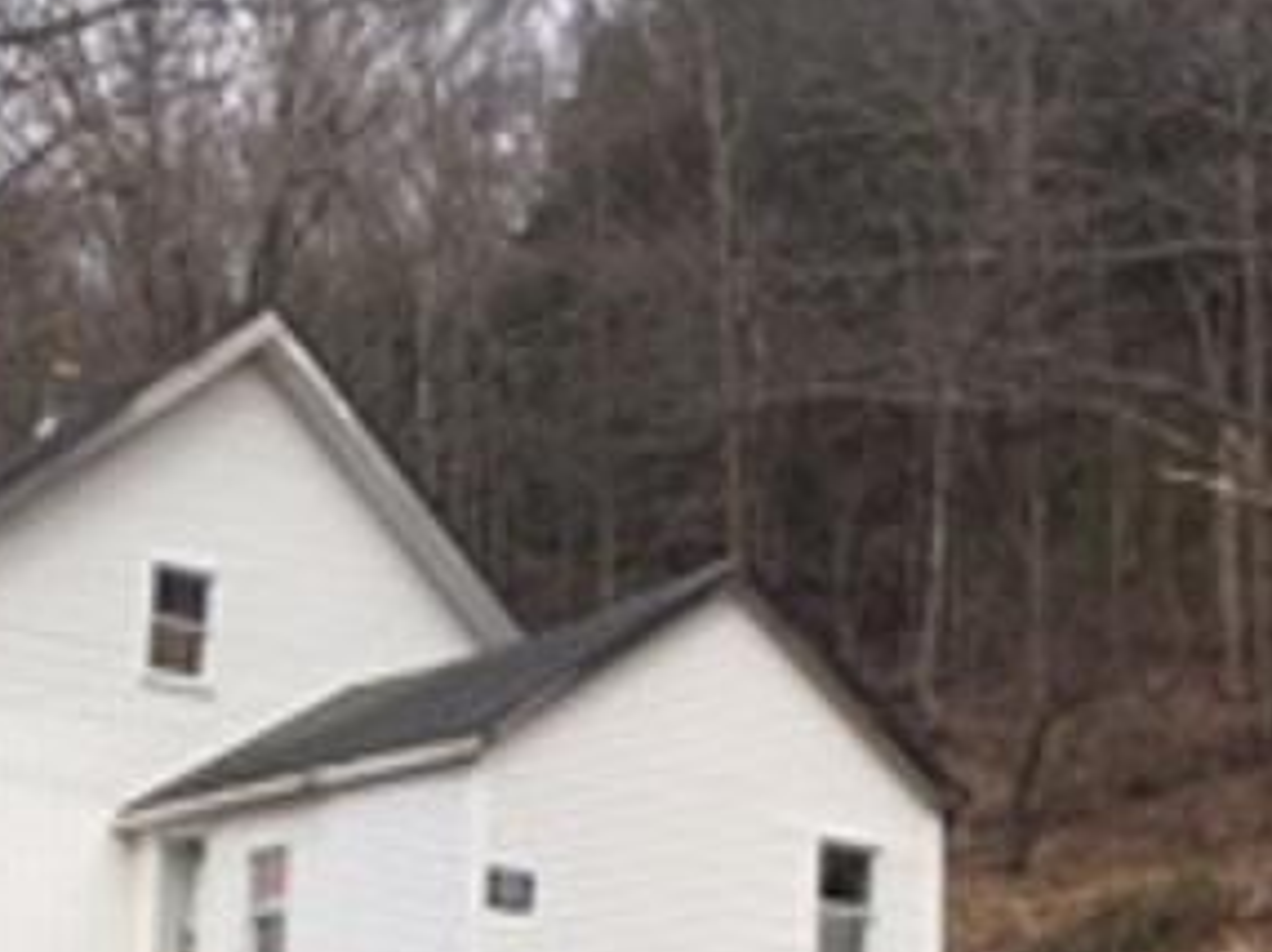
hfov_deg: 28.5
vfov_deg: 21.5
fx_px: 2386
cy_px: 1023
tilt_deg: +5.4
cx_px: 80
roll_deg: -4.5
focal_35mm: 65
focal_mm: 4.15
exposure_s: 1/824
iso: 32
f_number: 2.2
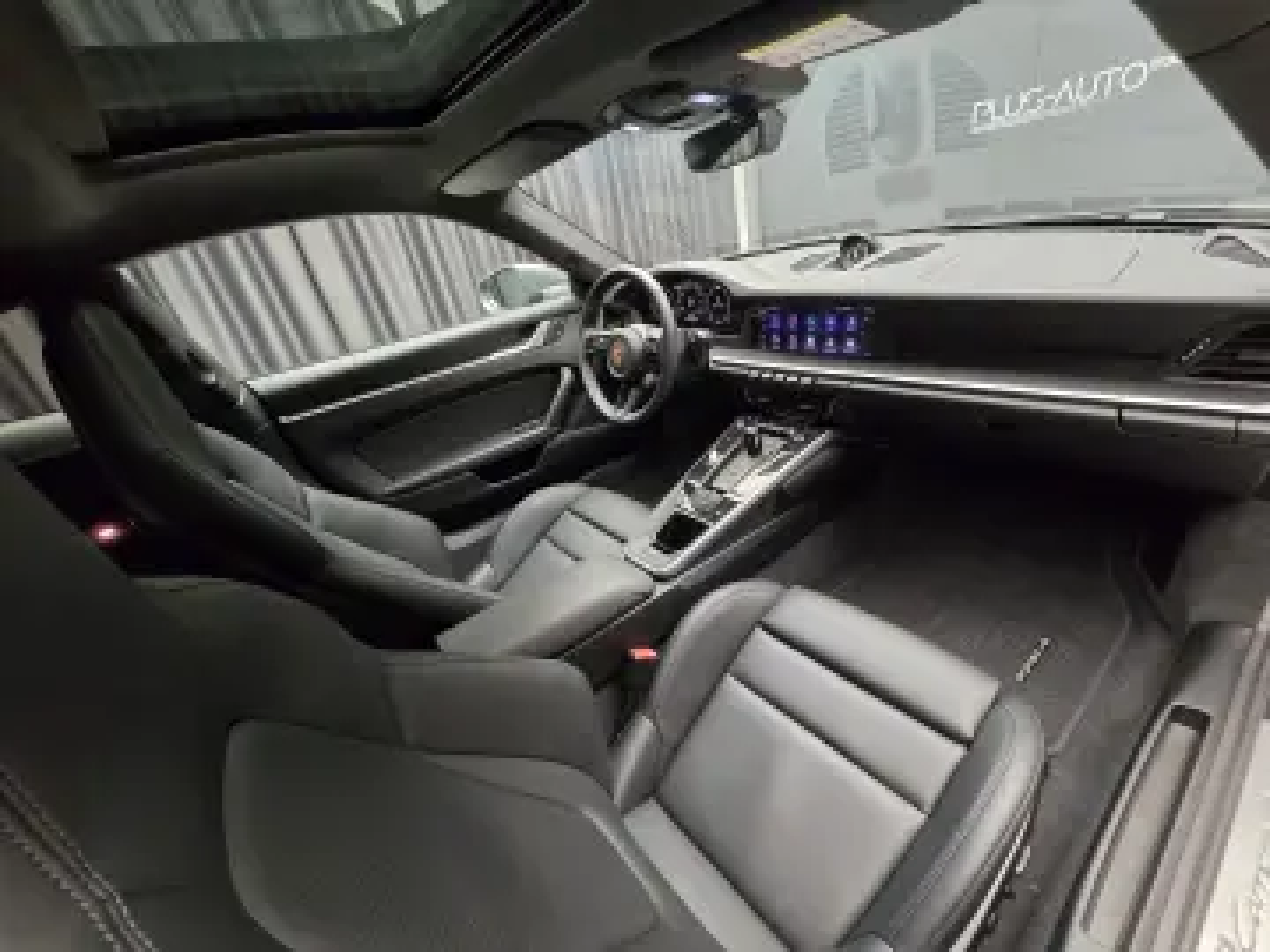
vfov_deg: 89.9
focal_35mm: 13
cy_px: 476
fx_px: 477
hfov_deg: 106.2
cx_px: 635
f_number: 2.2
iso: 1000
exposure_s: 1/50
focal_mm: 2.2
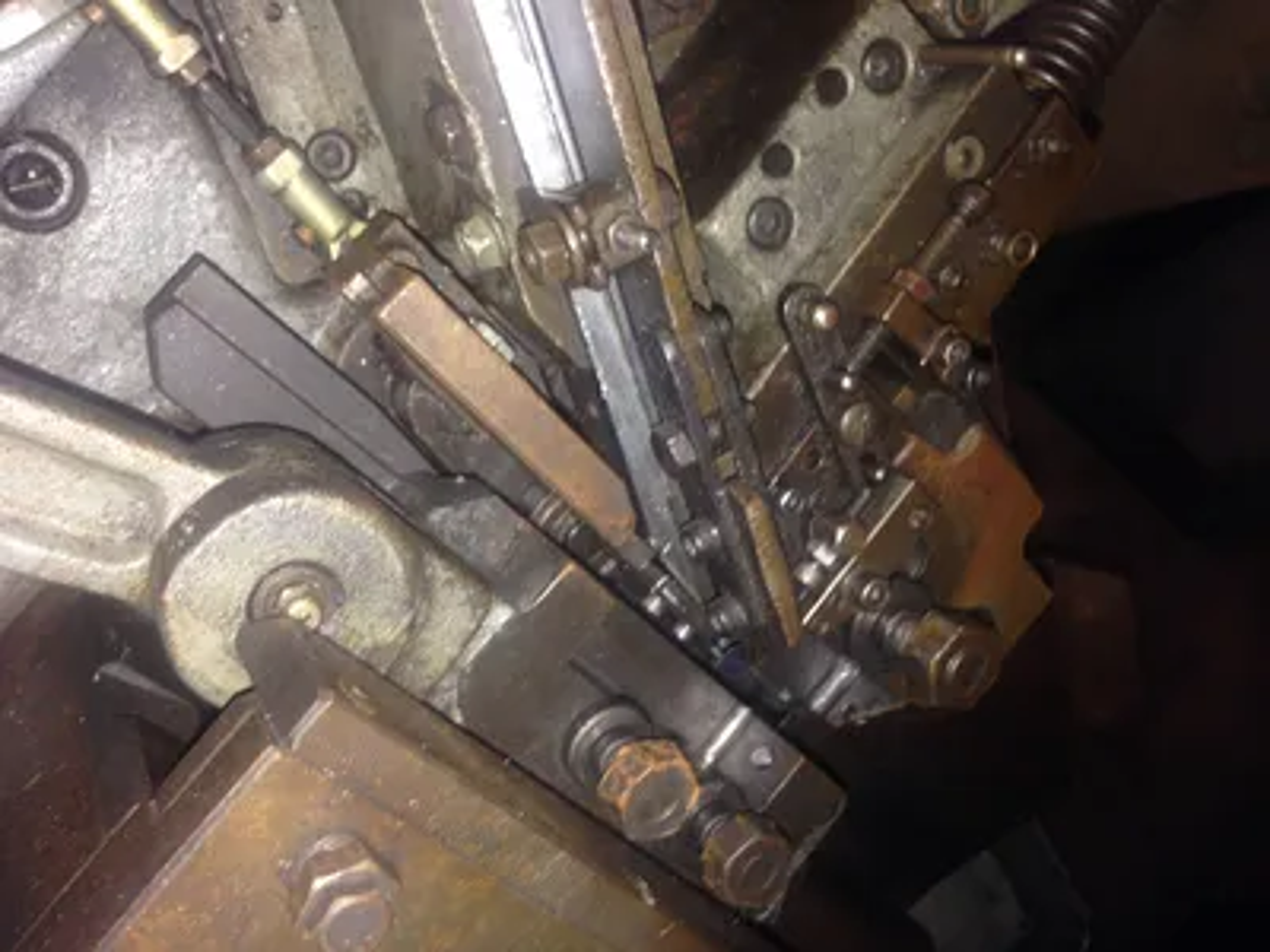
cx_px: 635
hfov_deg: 55.4
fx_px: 1211
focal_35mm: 33
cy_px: 476
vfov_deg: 42.9
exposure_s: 1/16
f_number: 2.4
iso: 64
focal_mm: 4.12
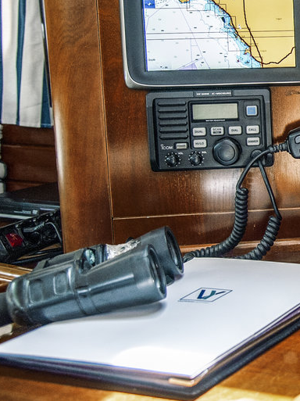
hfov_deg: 18.3
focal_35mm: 72
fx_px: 833
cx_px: 441
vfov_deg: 26.9
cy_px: 132
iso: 640
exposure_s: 1/125
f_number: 4
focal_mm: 30
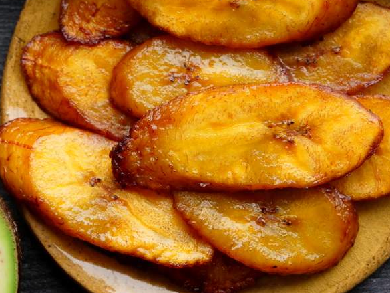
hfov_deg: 13.3
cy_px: 45
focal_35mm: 148
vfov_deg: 10.0
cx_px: 185
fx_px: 1667
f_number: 3.9
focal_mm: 36
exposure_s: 1/80
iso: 640
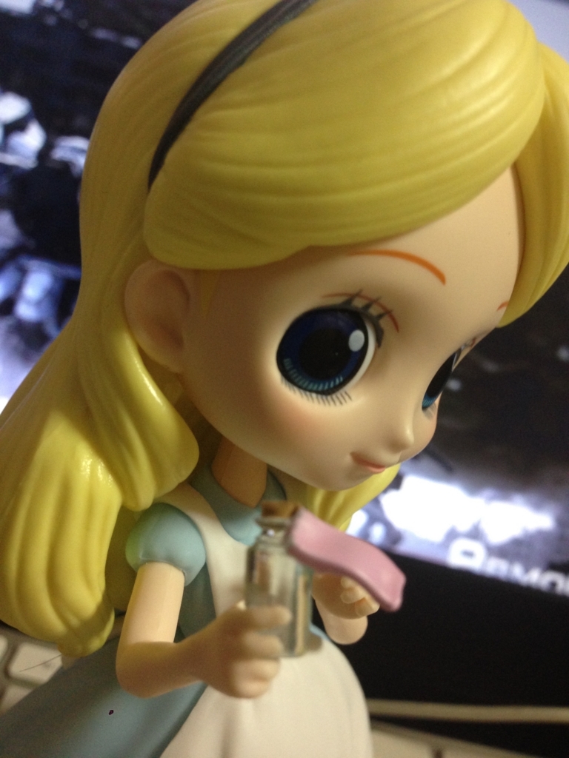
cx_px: 284
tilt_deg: -12.9
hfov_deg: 42.9
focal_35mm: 33
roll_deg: -13.0
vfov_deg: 55.4
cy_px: 379
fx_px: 723
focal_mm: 4.12
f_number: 2.4
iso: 200
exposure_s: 1/20
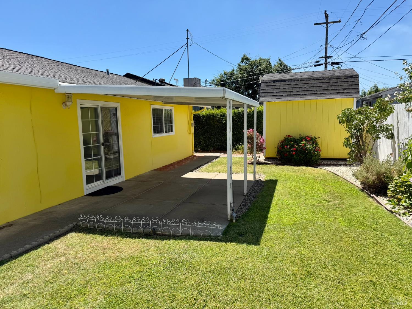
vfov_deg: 56.8
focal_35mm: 24
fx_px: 286
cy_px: 154
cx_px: 206
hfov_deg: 71.6
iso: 80
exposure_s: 1/3584
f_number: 1.78
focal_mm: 6.76
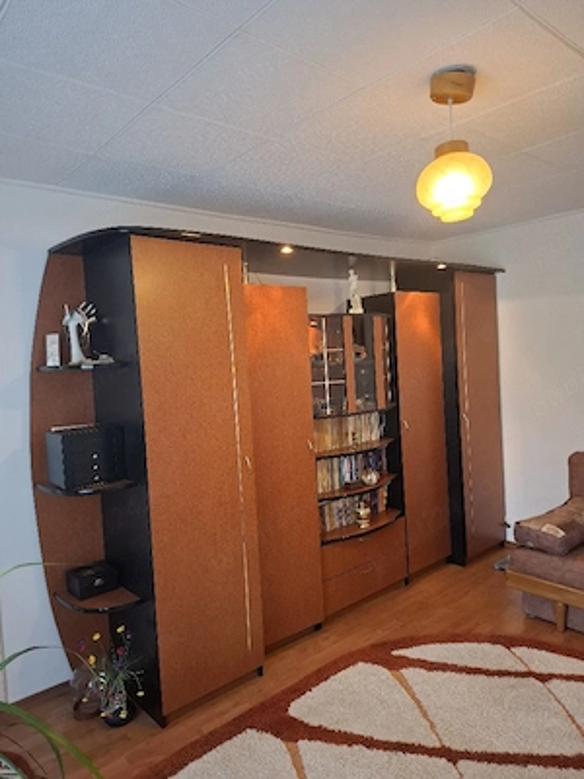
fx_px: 517
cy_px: 390
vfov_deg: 73.9
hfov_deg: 58.9
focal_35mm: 23
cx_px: 292
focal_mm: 5.54
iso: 250
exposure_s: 1/50
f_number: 1.8
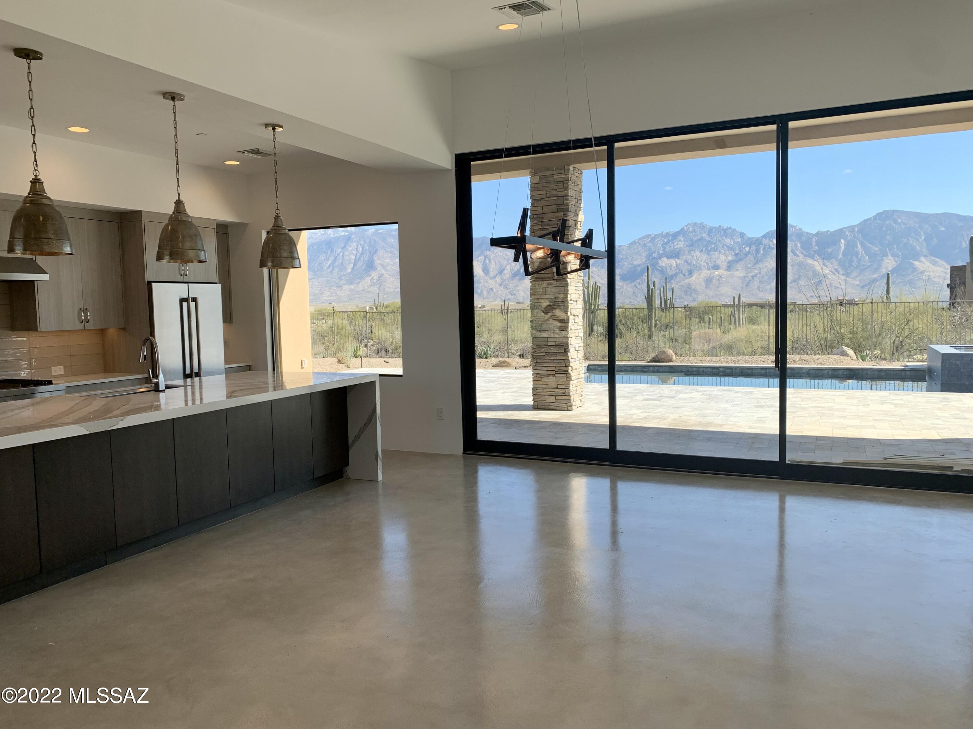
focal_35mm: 26
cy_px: 364
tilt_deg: -5.3
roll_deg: +1.3
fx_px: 731
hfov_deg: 67.3
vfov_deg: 53.1
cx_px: 486
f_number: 1.8
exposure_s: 1/601
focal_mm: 4.25
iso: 25
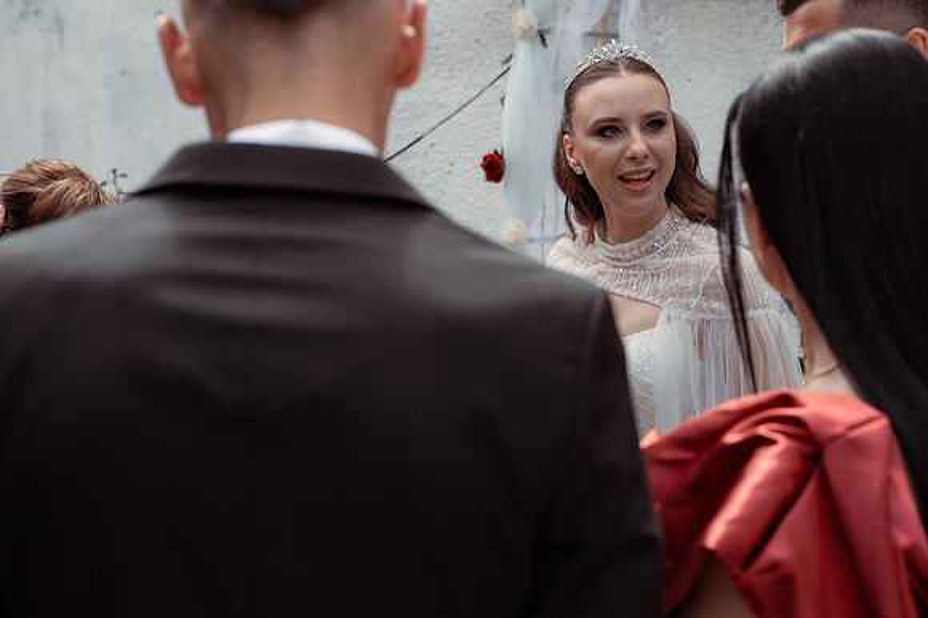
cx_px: 464
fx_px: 2190
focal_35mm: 85
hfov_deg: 23.9
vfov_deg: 16.1
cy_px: 309
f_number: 7.1
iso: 320
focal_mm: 85
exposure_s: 1/400
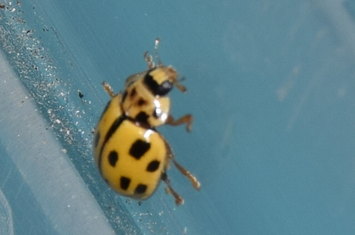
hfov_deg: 11.3
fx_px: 1801
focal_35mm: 183
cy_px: 118
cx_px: 178
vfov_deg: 7.5
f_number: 13
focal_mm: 122
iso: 100
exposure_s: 1/160
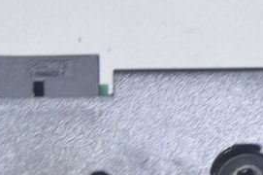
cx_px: 237
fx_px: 2276
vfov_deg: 4.4
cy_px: 156
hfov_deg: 6.6
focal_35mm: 312
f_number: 5.6
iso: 400
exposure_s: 1/20
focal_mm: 55
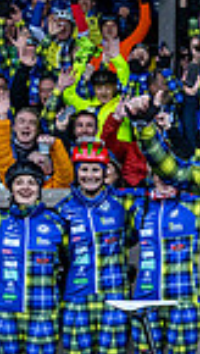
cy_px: 229
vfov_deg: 17.4
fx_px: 1155
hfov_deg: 9.0
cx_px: 461
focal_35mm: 123
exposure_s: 1/500
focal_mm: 27
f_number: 4.5
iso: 5000
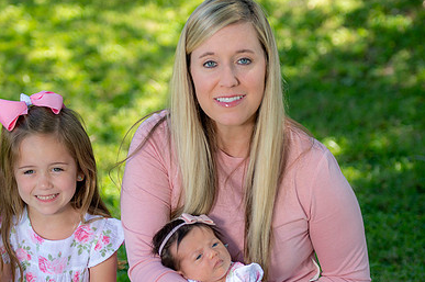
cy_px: 188
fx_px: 1450
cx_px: 214
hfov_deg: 16.7
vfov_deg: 11.1
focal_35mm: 123
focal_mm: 82
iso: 100
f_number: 2.8
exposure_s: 1/250
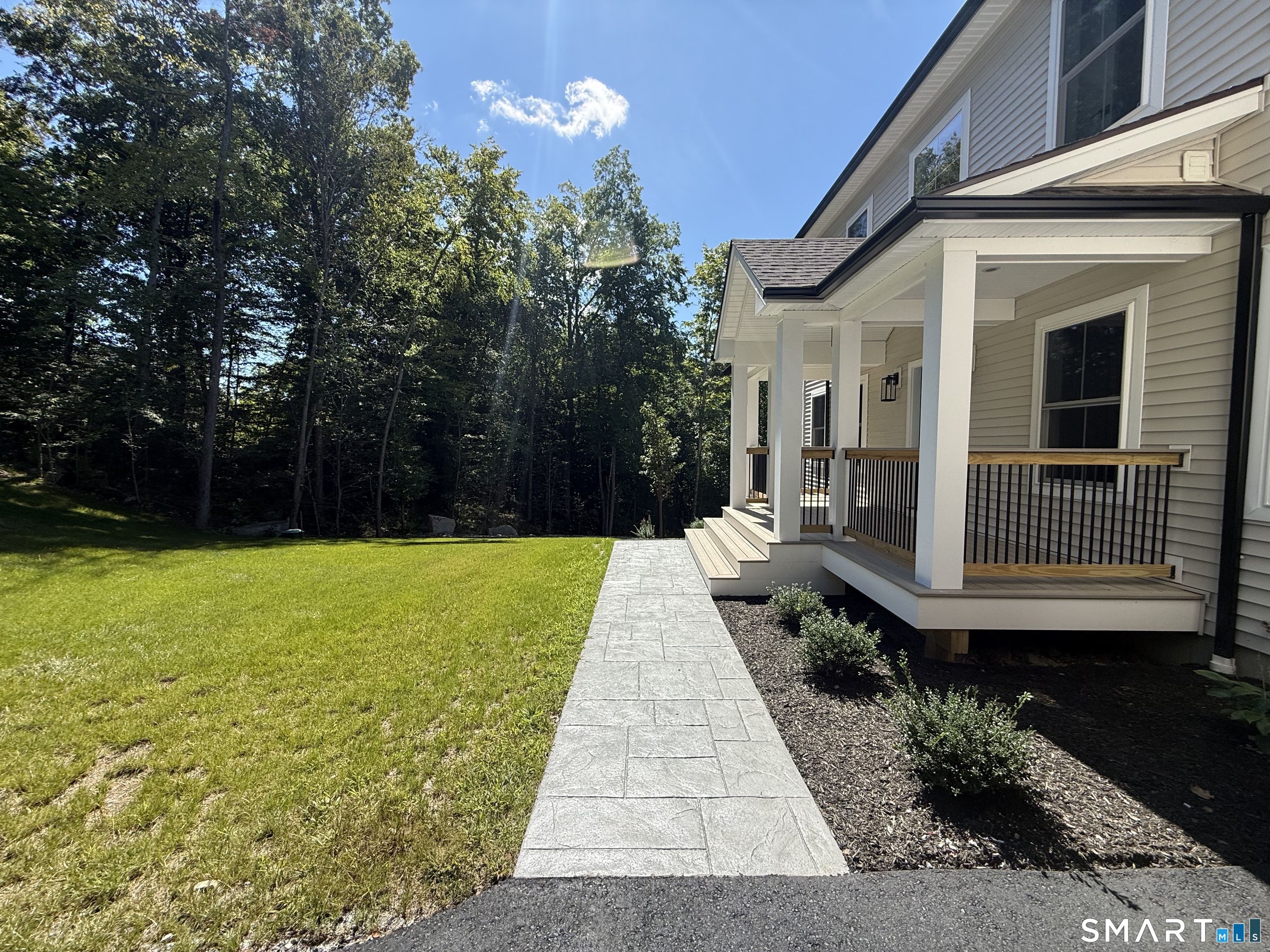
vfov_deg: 85.7
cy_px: 476
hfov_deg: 102.1
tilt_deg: -5.2
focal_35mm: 14
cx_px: 635
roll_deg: -0.4
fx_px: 514
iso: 50
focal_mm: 2.22
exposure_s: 1/1125
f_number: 2.2
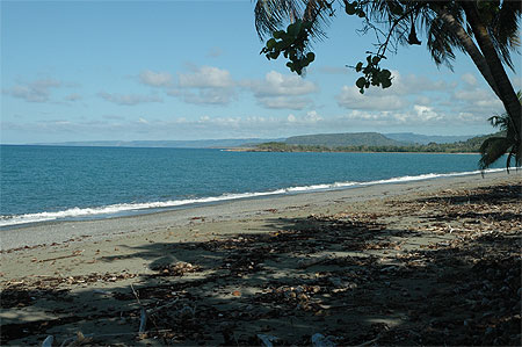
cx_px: 261
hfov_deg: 37.9
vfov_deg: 25.7
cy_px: 174
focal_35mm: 52
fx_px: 760
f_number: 11
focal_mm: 35
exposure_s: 1/500
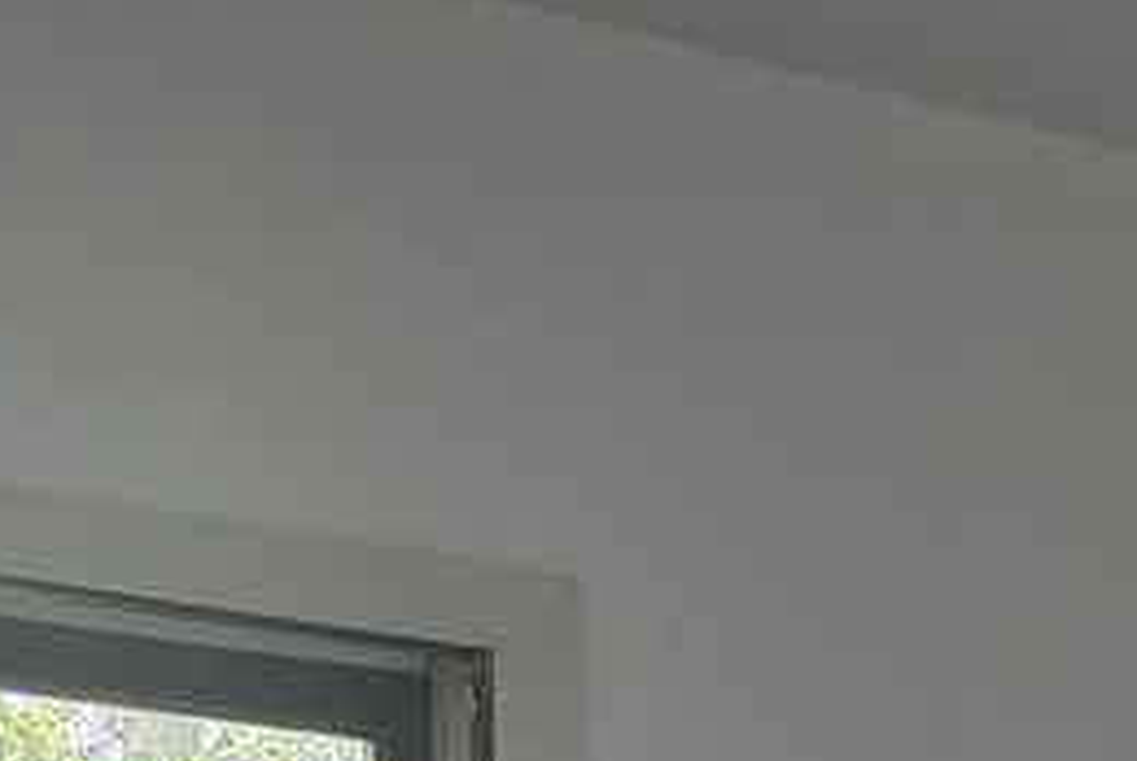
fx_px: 4363
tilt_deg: -2.7
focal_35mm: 138
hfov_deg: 13.1
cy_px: 1859
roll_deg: -0.3
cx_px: 2187
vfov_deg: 9.0
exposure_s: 1/234
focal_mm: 6.76
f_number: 1.78
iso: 125
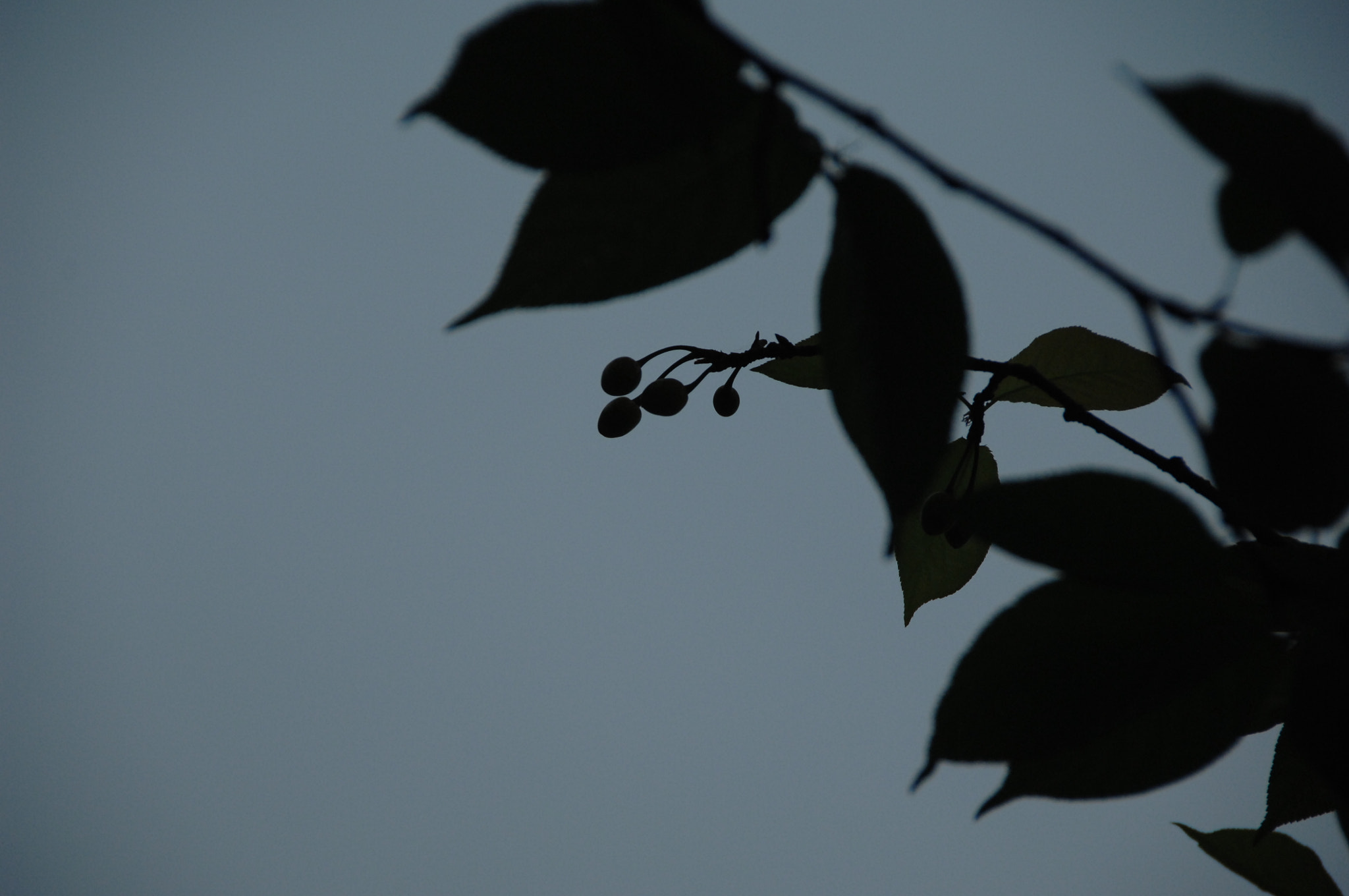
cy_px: 448
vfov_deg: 4.6
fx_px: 11227
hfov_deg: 6.9
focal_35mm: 300
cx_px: 674
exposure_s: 1/320
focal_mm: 200
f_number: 5.6
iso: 400
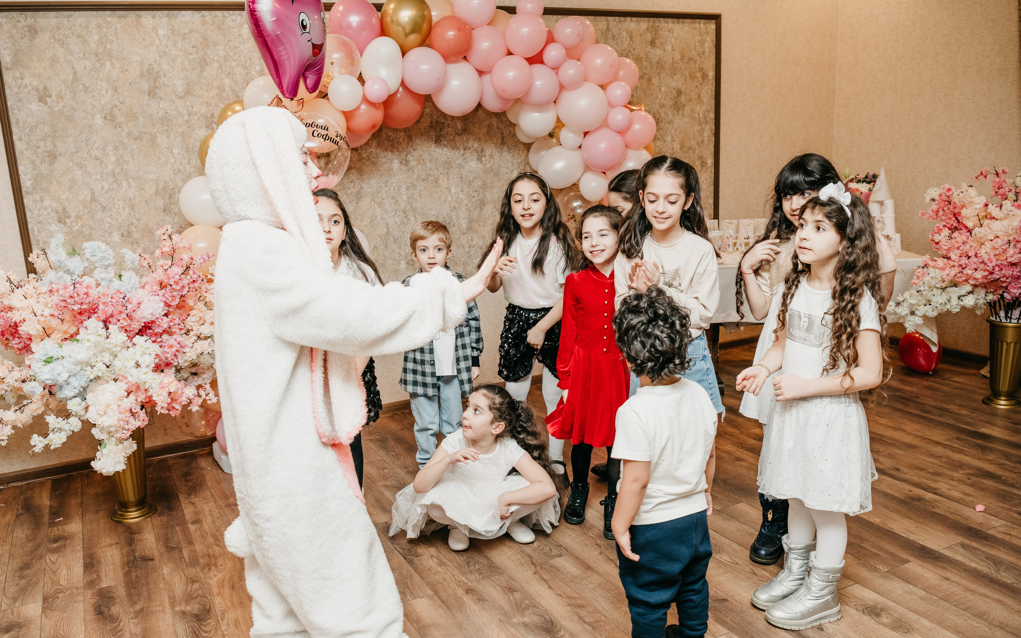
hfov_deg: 62.8
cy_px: 374
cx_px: 459
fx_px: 835
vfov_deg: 41.7
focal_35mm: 30
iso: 250
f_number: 4
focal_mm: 26
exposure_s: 1/160
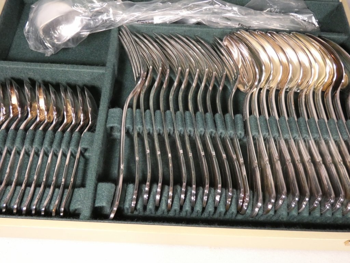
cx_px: 175
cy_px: 132
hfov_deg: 51.4
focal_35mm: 36
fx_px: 364
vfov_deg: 39.7
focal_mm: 6.5
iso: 800
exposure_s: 1/125
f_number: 3.5
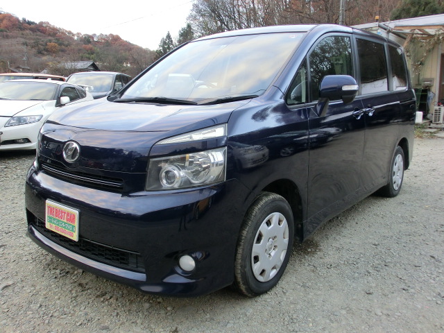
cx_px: 222
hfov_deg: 55.4
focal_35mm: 33
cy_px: 166
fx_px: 423
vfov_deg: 42.9
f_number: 3.7
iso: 200
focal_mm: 5.86
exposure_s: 1/60
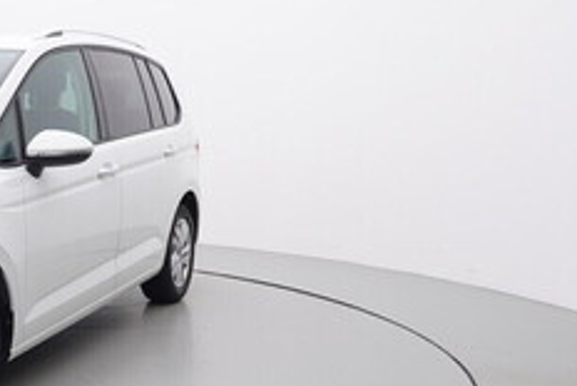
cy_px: 243
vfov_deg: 25.4
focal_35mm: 53
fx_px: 853
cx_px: -39
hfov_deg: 33.2
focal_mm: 15
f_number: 5
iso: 200
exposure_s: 1/80
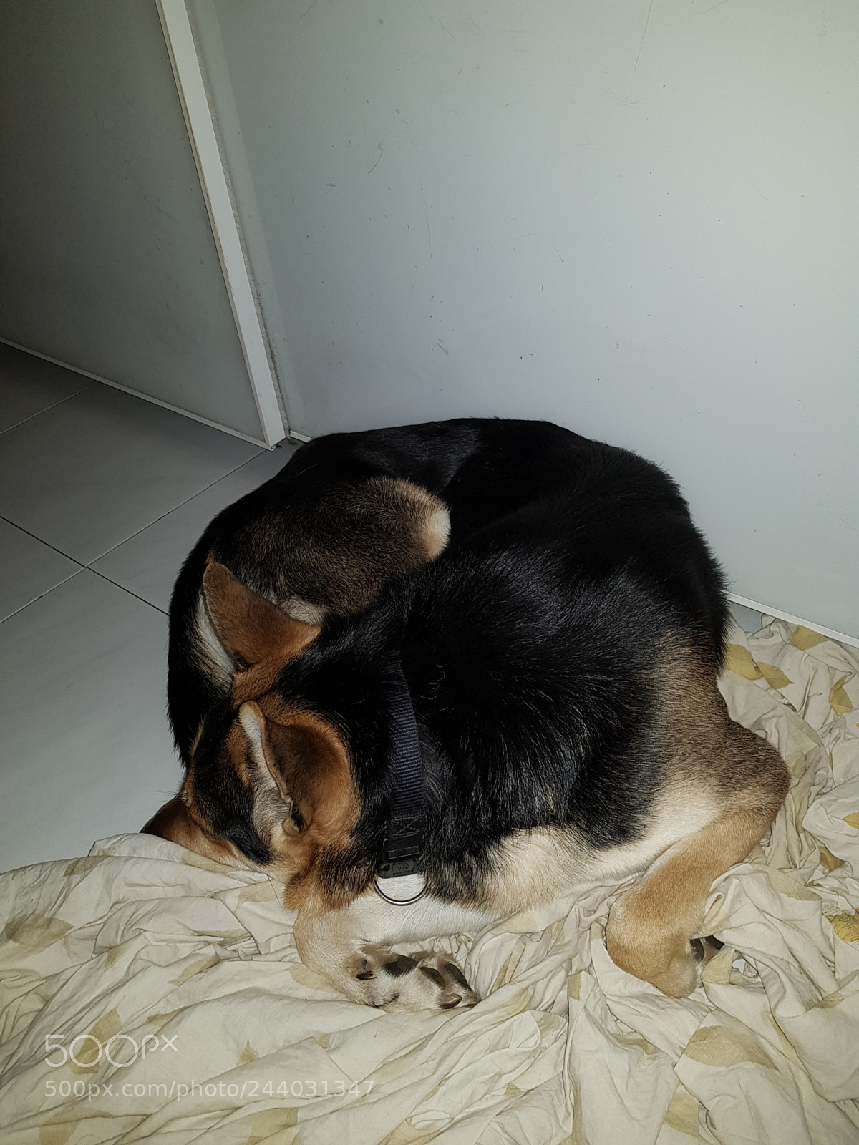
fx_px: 860
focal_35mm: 26
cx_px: 430
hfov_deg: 53.1
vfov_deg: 67.3
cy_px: 572
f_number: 1.7
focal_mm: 4.2
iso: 80
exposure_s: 1/38
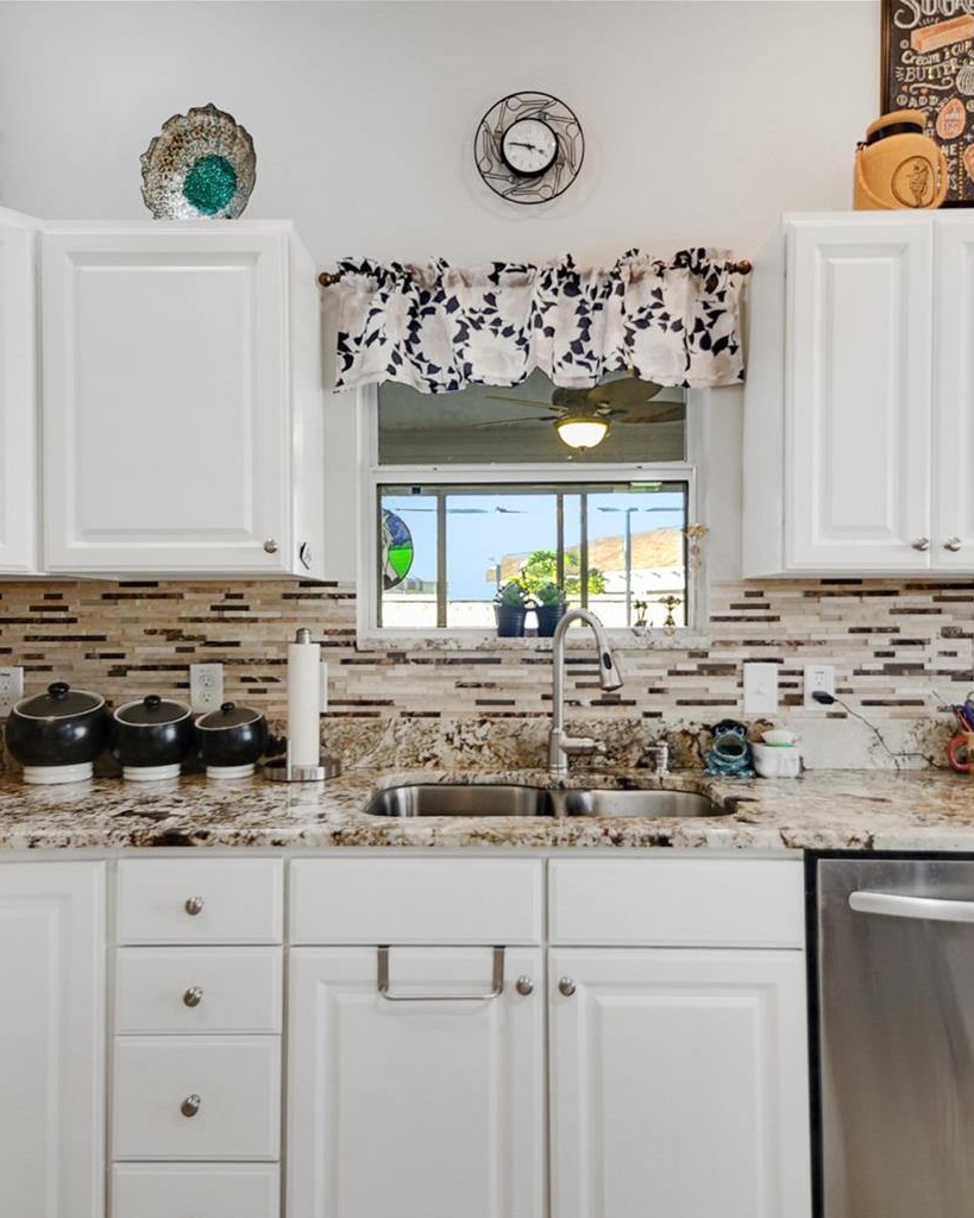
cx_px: 529
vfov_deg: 75.0
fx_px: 793
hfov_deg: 63.0
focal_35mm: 22
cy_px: 633
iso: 200
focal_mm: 10
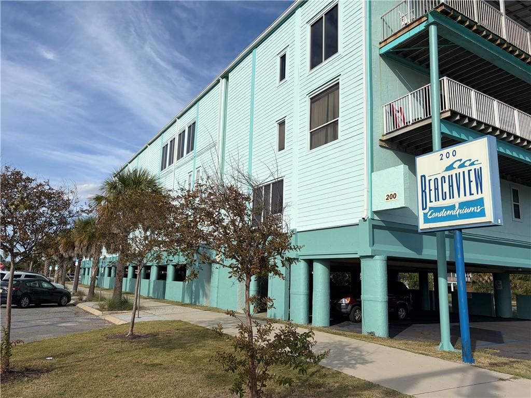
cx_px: 266
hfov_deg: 67.3
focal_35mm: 26
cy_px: 199
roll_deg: -1.5
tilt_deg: +11.6
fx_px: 399
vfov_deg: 53.1
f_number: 1.6
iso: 64
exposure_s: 1/7813
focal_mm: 5.96
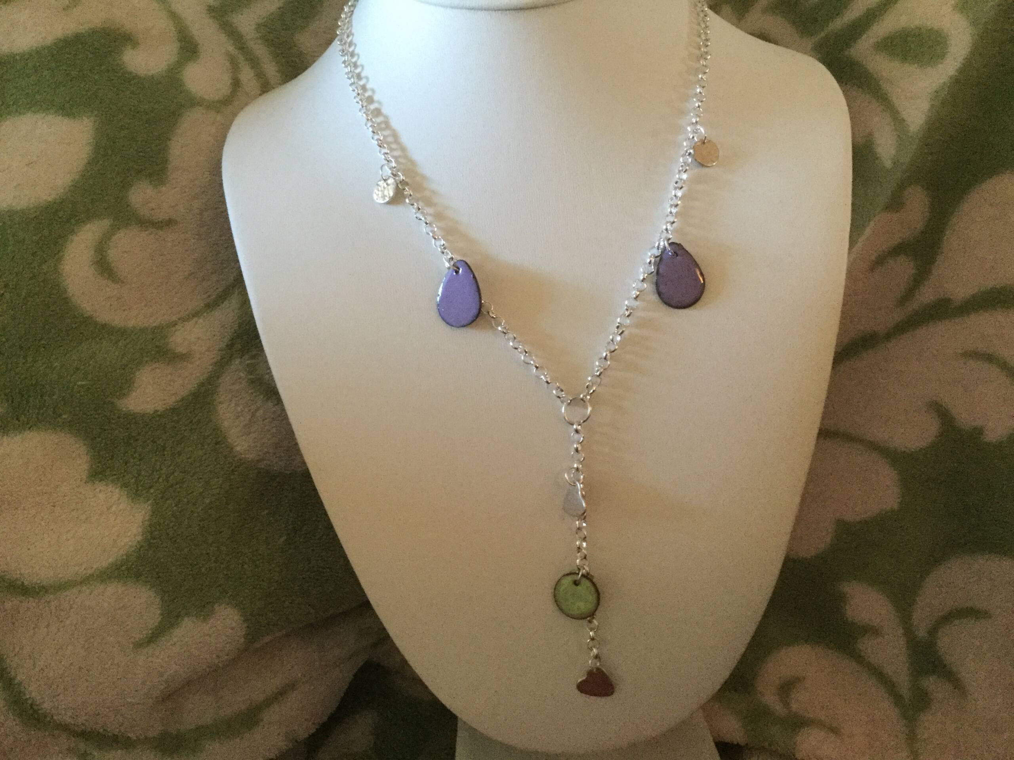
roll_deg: +2.1
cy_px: 380
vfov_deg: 45.4
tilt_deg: -39.3
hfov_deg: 58.4
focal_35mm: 31
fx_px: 908
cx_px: 507
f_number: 2.4
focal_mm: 3.3
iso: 250
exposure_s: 1/15
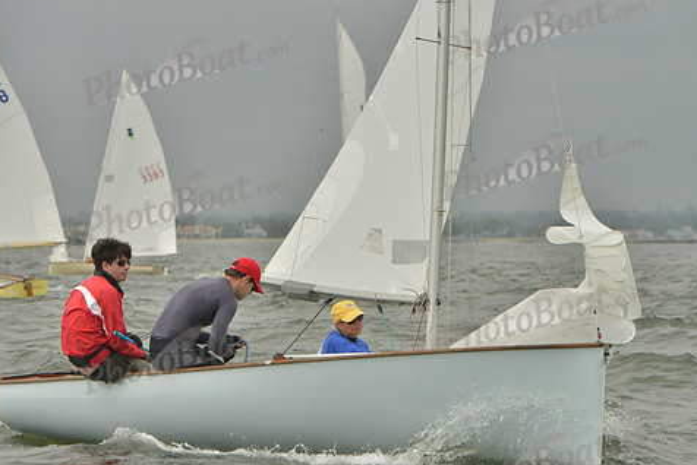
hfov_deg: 10.5
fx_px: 3778
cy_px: 260
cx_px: 366
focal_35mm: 195
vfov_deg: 7.1
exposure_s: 1/1250
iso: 400
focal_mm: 160
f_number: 9
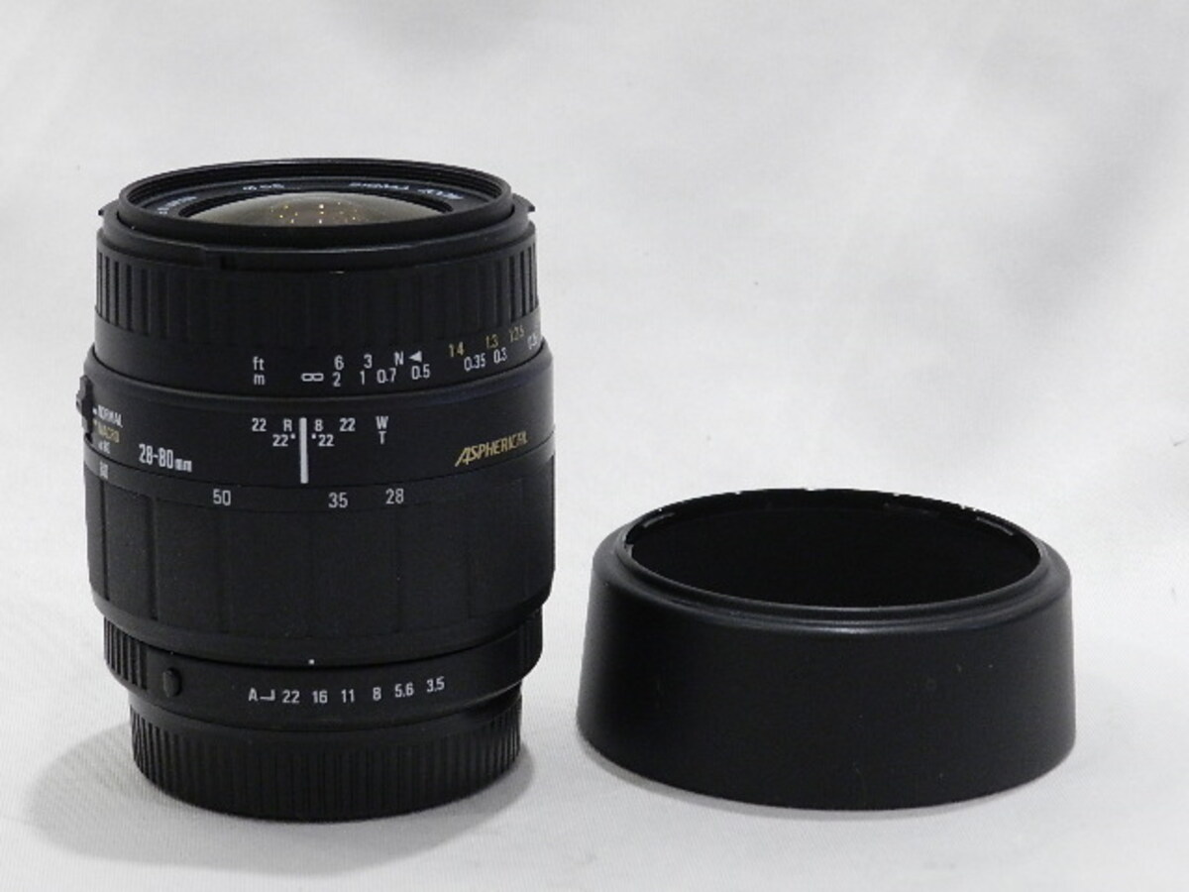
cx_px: 594
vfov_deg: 17.6
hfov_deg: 23.3
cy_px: 446
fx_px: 2885
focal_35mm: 84
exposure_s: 1/60
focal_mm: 14.9
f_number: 4.4
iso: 800
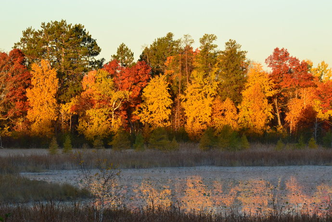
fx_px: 1549
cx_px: 166
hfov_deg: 12.2
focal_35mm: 168
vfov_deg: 8.2
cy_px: 111
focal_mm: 112
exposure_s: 1/125
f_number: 13
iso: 800
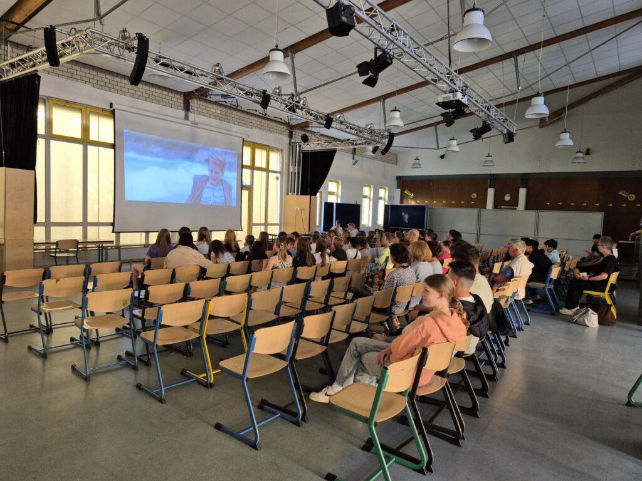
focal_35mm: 23
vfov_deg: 58.9
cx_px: 321
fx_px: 427
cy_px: 240
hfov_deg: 73.9
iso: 640
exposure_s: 1/100
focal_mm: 5.4
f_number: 1.8
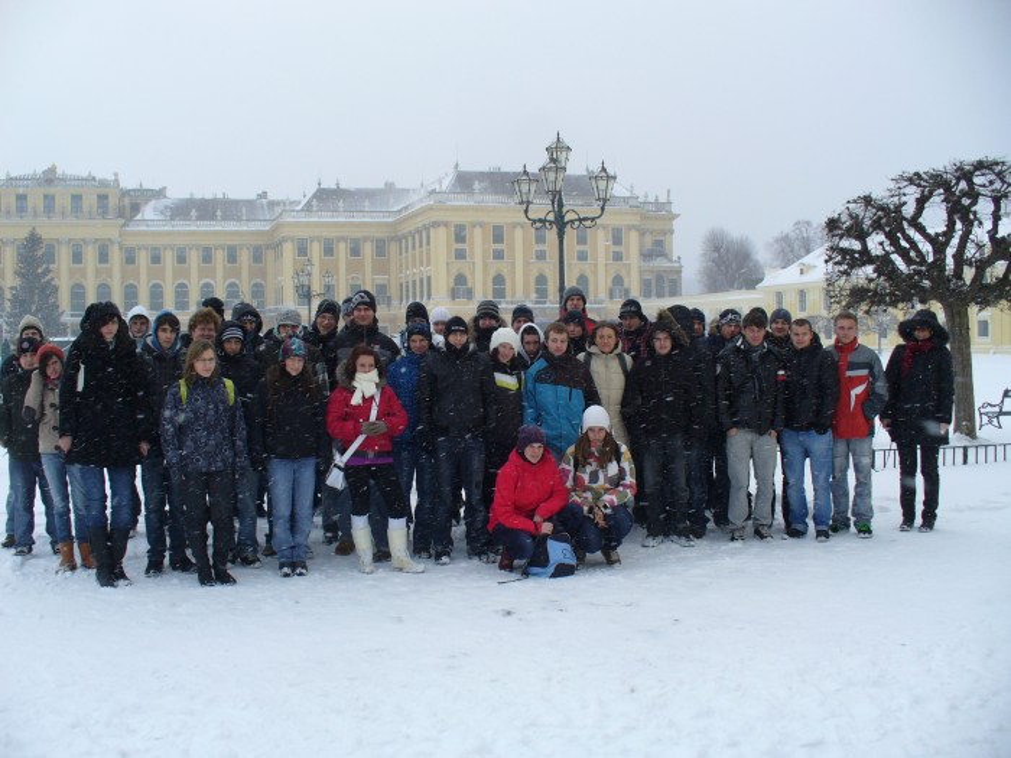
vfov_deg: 38.7
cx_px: 506
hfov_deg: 50.1
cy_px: 379
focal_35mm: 37
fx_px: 1081
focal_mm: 6.1
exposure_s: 1/200
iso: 80
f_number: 5.6
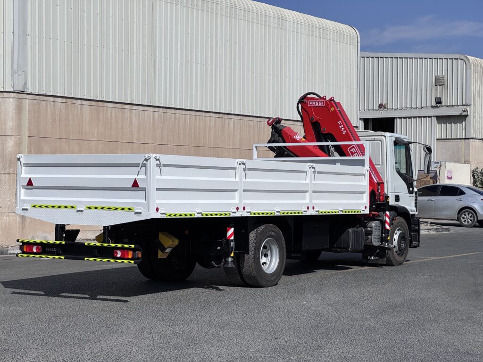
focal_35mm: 77
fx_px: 1074
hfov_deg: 25.3
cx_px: 242
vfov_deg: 19.1
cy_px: 181
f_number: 2.8
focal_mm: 9
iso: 25
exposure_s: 1/2481
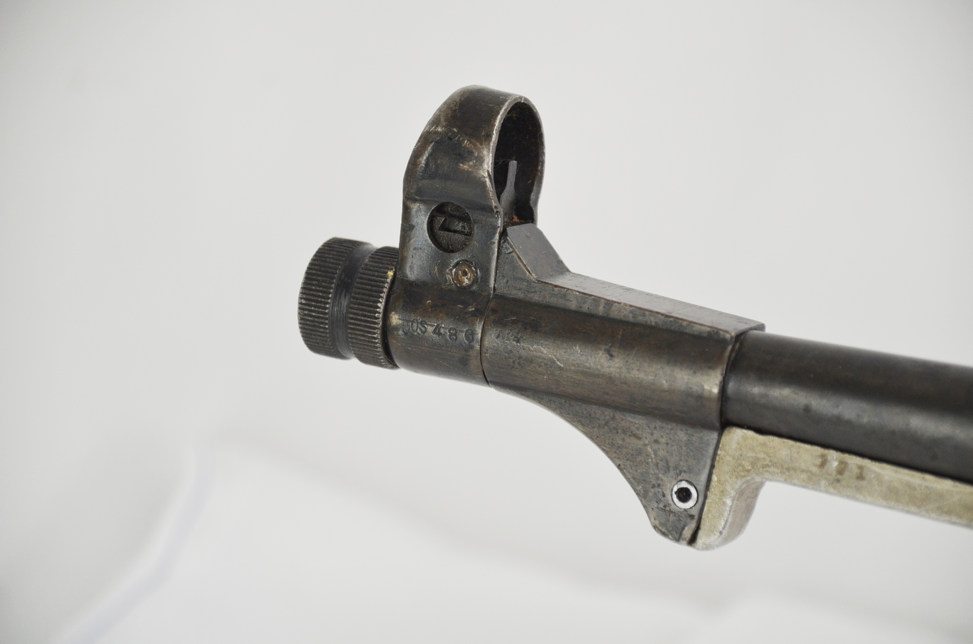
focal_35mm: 202
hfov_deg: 10.2
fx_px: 5462
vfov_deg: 6.8
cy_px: 322
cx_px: 486
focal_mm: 135
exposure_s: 1/250
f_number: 5.6
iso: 720
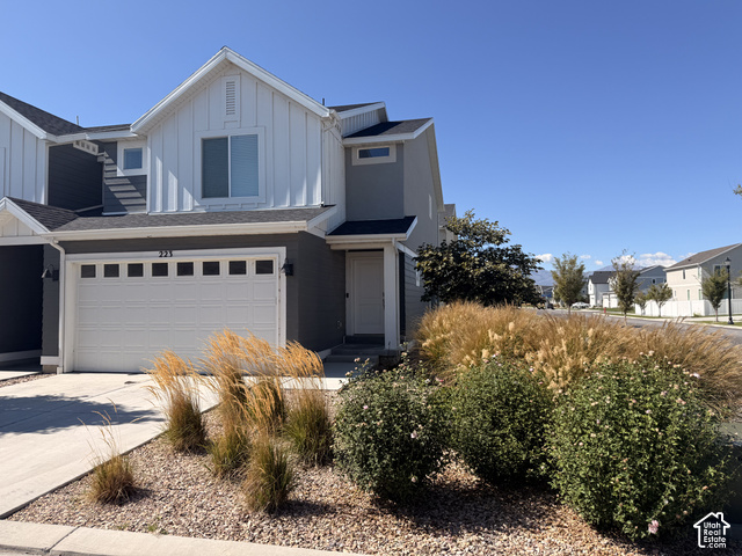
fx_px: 514
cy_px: 278
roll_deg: +0.6
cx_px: 371
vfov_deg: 56.8
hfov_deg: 71.6
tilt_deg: +2.6
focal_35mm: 24
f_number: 1.78
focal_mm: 6.76
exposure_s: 1/4673
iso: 80
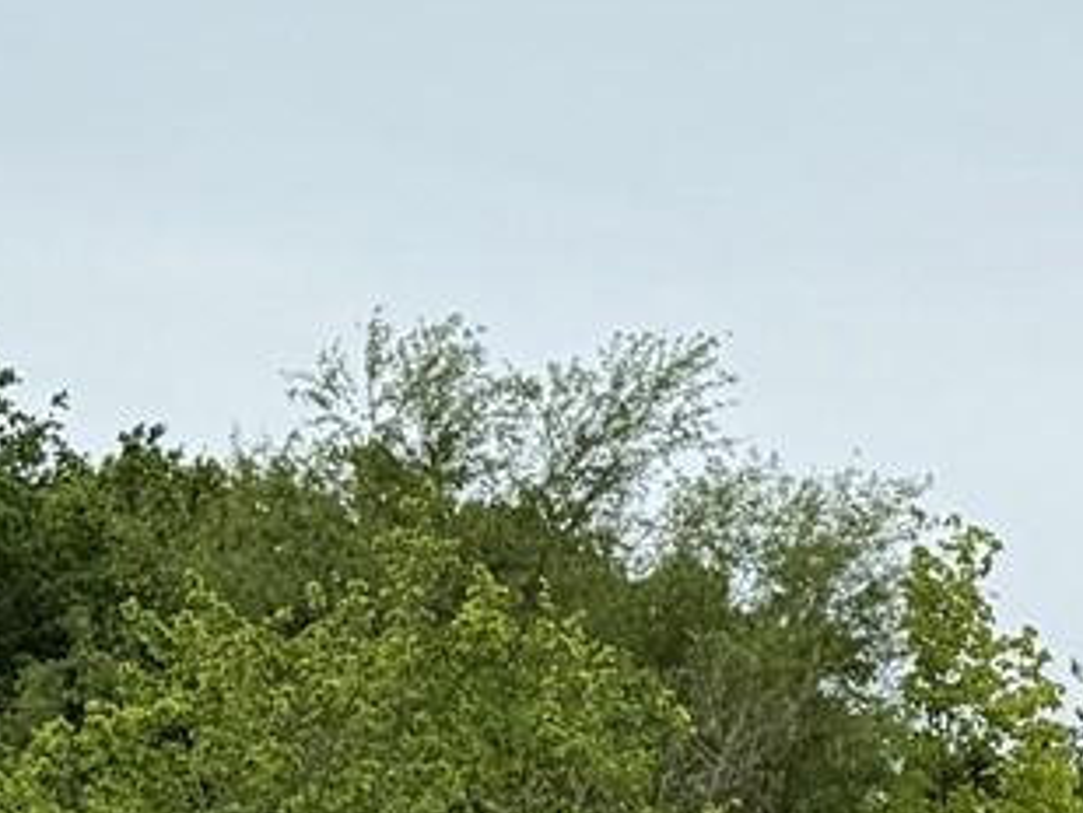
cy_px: 995
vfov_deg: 9.8
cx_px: 2387
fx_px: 4663
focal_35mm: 149
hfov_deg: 11.5
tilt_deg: +3.8
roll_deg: +0.1
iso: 80
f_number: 1.78
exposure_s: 1/1653
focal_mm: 6.76
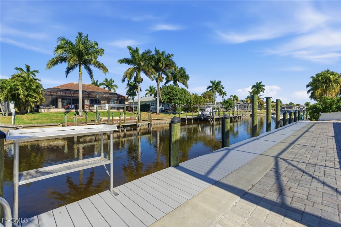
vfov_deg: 73.7
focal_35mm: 16
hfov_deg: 96.8
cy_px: 114
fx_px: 151
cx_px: 170
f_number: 9
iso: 400
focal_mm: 16
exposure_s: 1/4000
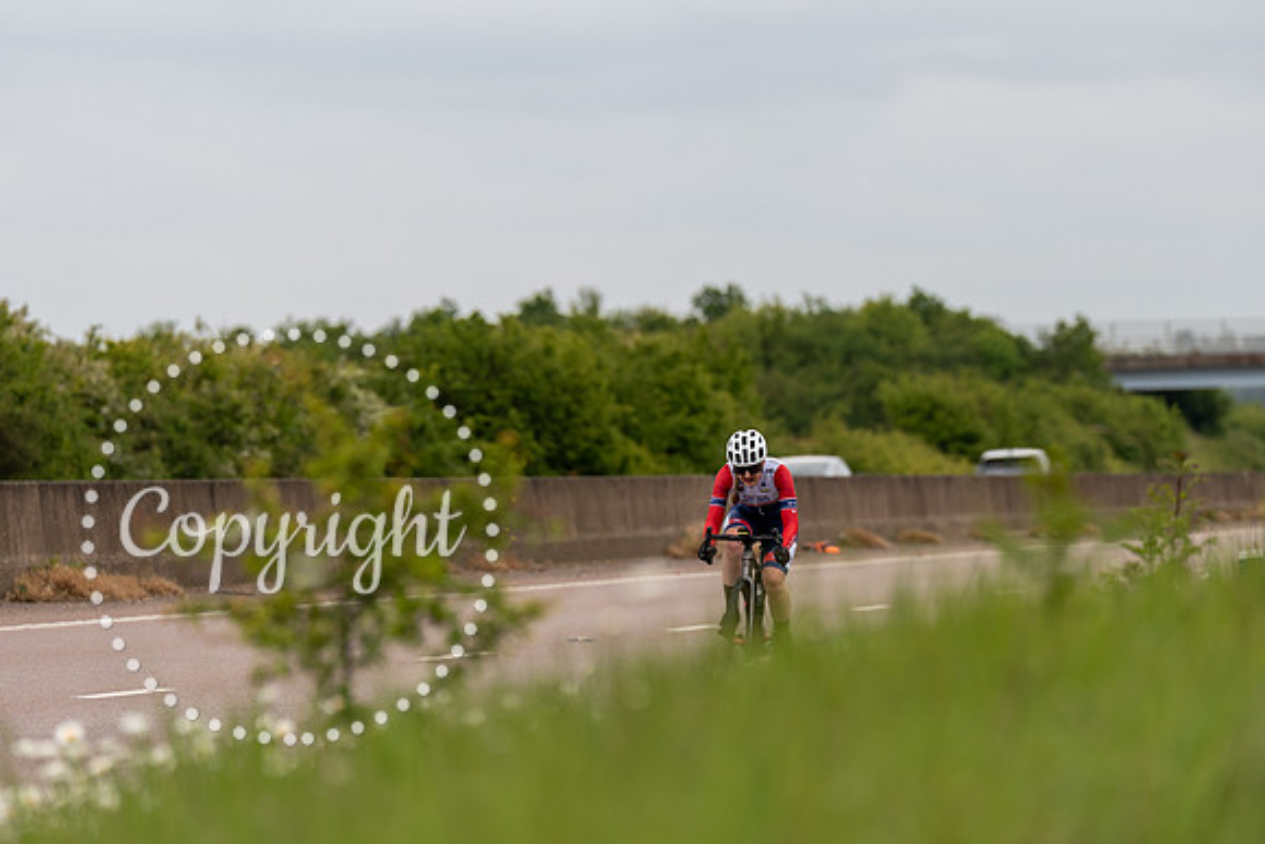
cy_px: 514
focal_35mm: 249
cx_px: 725
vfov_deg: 5.5
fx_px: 8751
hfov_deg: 8.3
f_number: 3.5
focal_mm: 200
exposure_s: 1/1000
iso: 250
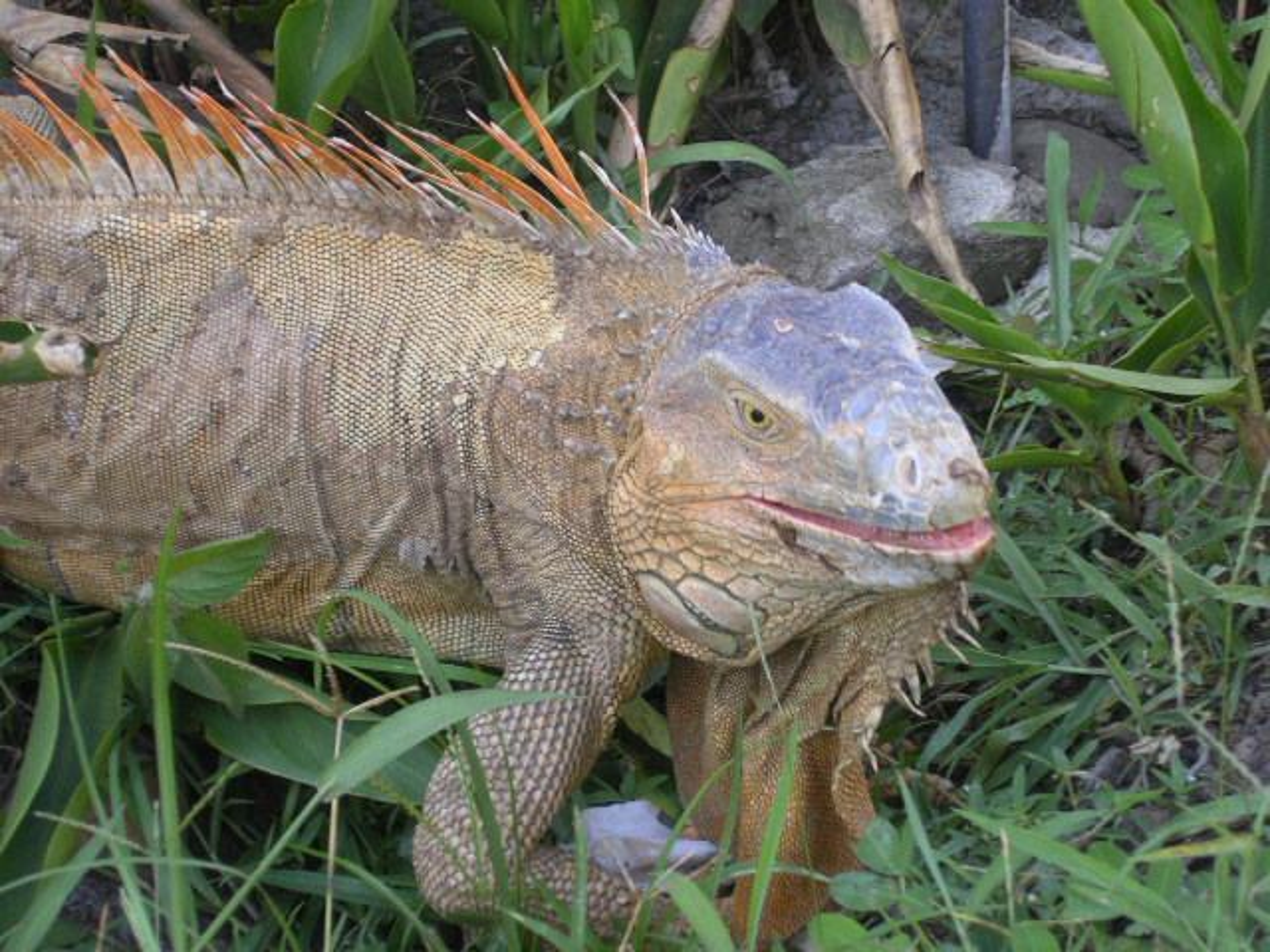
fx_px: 4182
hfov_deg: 17.3
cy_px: 476
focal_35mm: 114
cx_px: 635
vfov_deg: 13.0
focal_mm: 17.4
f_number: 5
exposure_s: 1/40
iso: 100
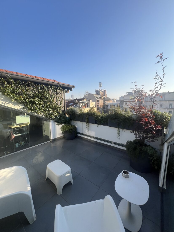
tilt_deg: -7.2
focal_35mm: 13
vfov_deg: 106.2
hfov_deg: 89.9
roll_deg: +0.8
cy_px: 116
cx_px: 87
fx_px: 87
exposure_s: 1/821
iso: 32
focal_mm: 1.57
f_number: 1.8
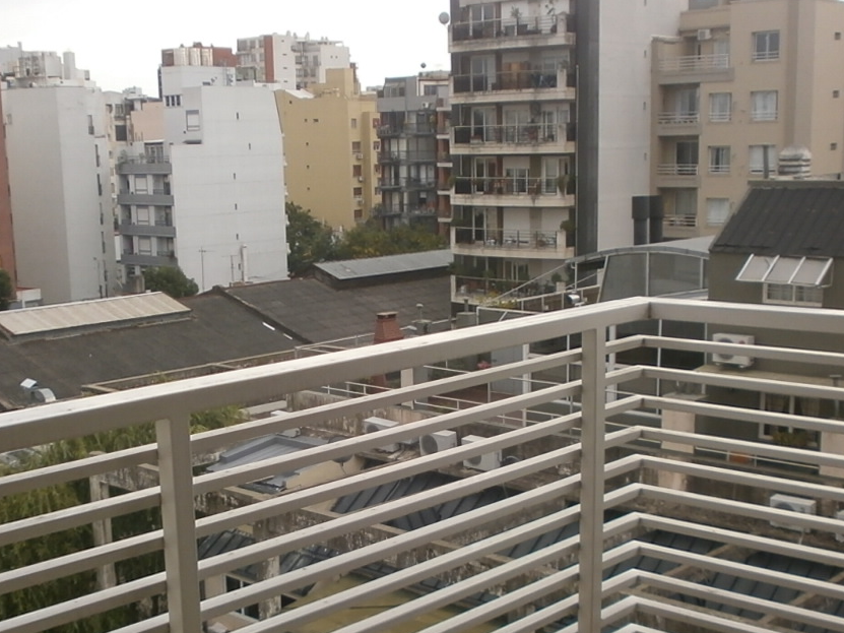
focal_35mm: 52
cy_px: 467
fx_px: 1268
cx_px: 383
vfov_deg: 27.7
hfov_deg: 36.8
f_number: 2.9
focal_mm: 4.8
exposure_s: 1/200
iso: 100
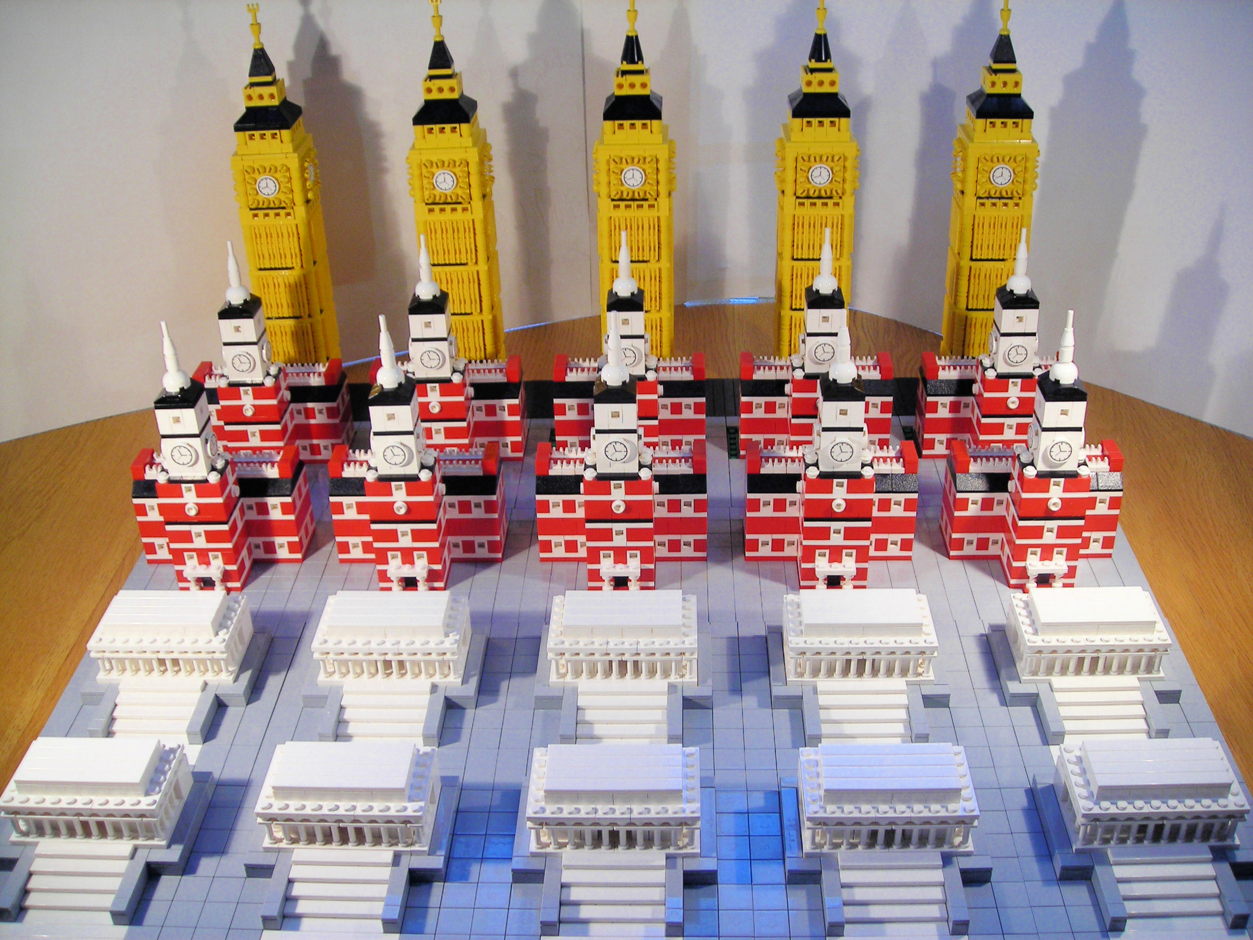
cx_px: 626
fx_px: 1375
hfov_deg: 49.0
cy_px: 470
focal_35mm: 38
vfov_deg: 37.7
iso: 50
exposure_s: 1/35.6
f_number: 3.2
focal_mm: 6.3
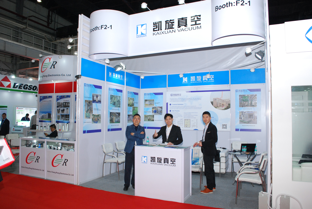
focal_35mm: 27
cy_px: 104
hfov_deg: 67.3
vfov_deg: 48.0
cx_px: 156
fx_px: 234
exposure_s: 1/125
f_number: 5.6
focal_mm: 18
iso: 800
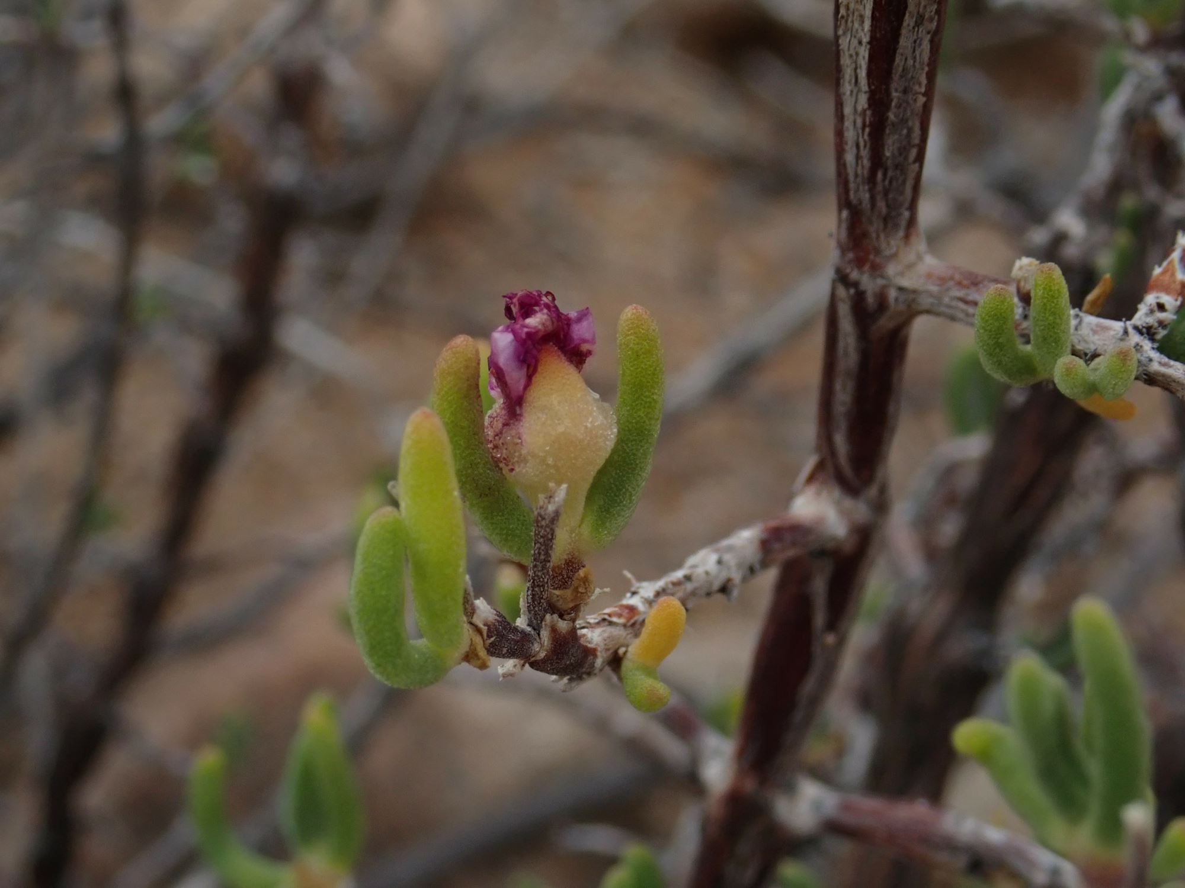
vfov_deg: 17.4
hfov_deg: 23.0
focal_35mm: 85
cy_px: 444
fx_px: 2910
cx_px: 592
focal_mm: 15.41
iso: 250
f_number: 6.3
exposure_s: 1/320
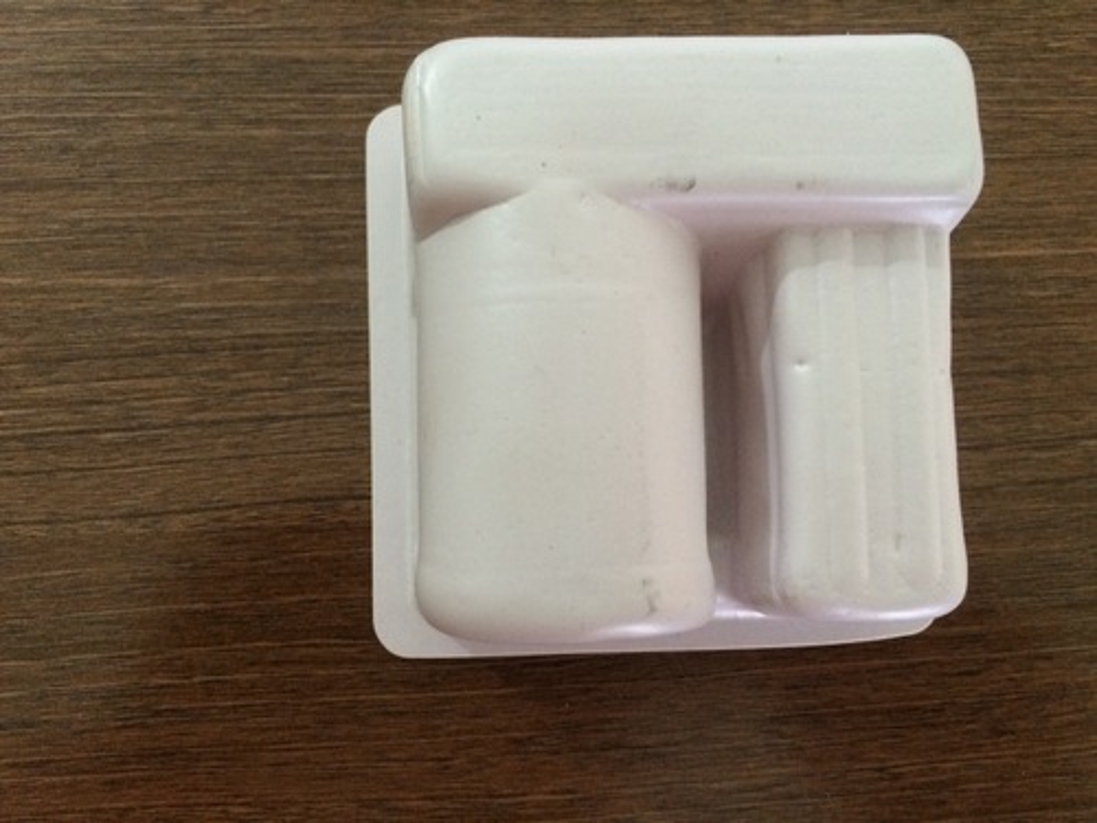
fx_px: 919
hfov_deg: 61.7
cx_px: 548
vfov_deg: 48.2
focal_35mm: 29
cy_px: 412
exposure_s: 1/33
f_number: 2.2
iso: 250
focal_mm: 4.15
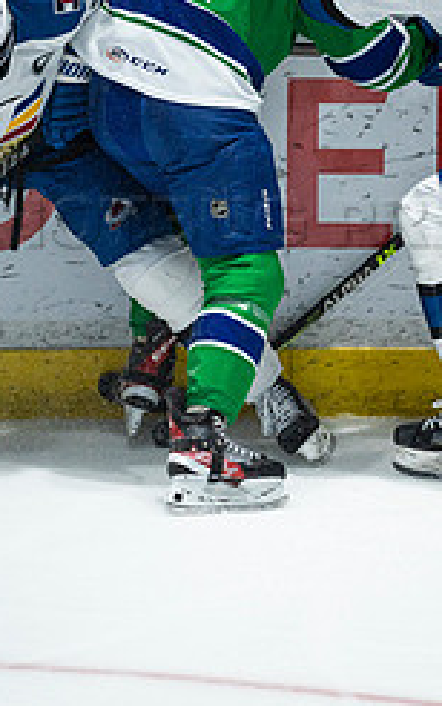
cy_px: 210
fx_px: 21523
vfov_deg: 1.9
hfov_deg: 1.2
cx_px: 232
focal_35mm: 1118
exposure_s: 1/1000
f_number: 4
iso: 2000
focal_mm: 600
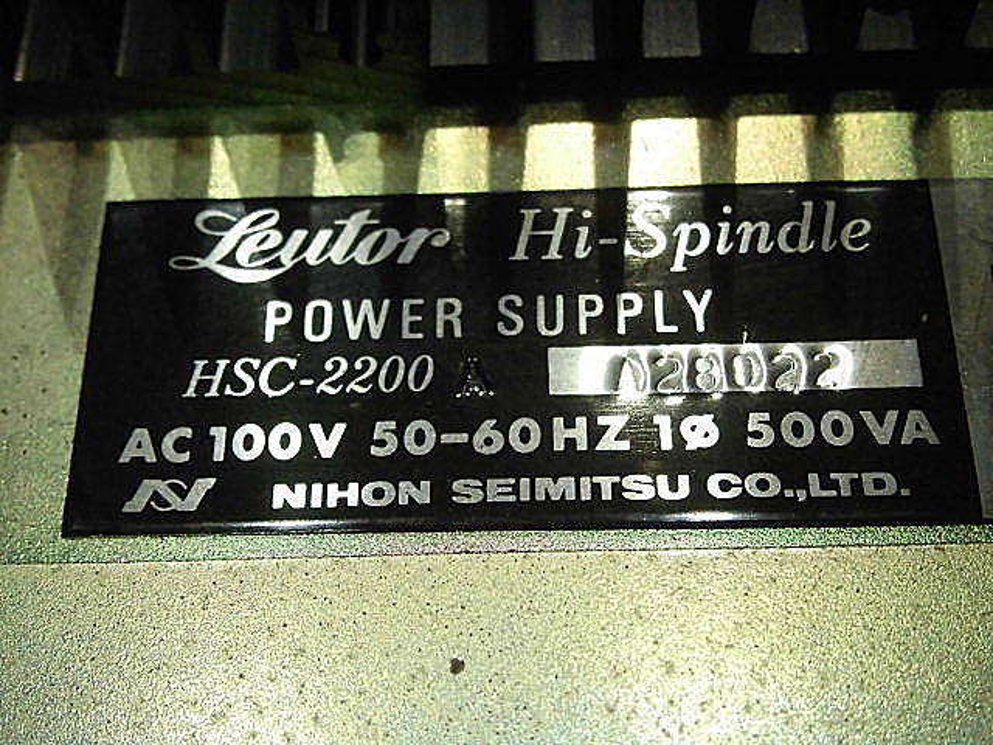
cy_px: 372
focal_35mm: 47
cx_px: 496
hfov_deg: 40.4
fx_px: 1348
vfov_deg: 30.9
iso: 400
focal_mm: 8.3
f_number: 3.4
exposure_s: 1/40
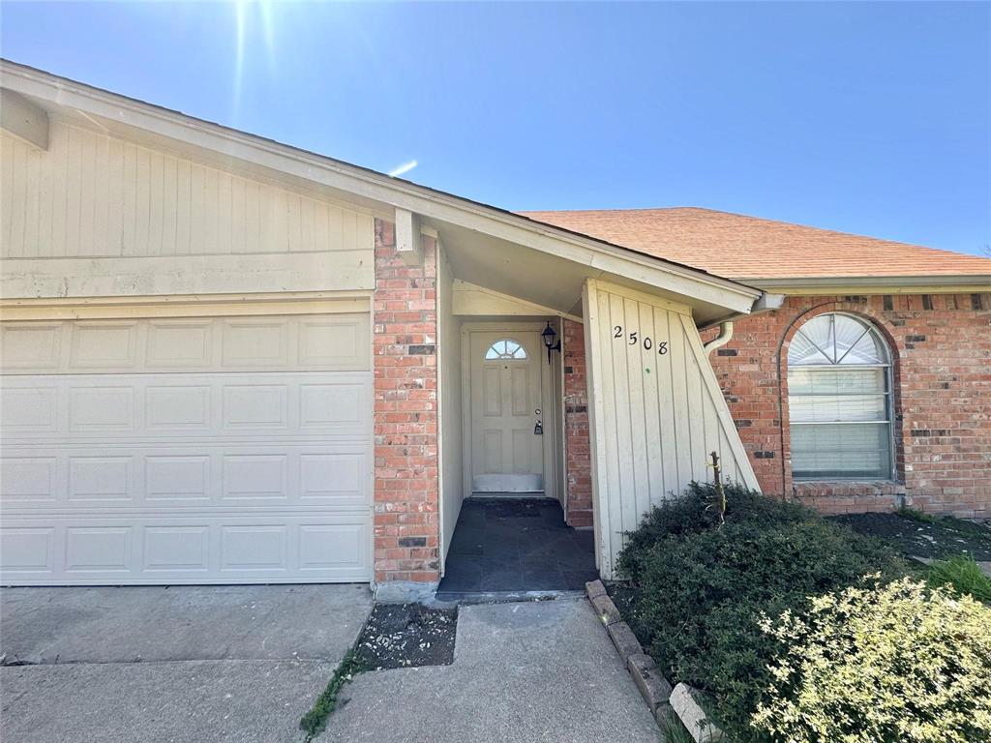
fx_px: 401
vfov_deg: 85.7
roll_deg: +0.6
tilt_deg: +1.7
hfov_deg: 102.1
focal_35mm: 14
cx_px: 496
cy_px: 372
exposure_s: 1/631
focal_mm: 2.22
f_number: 2.2
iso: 40
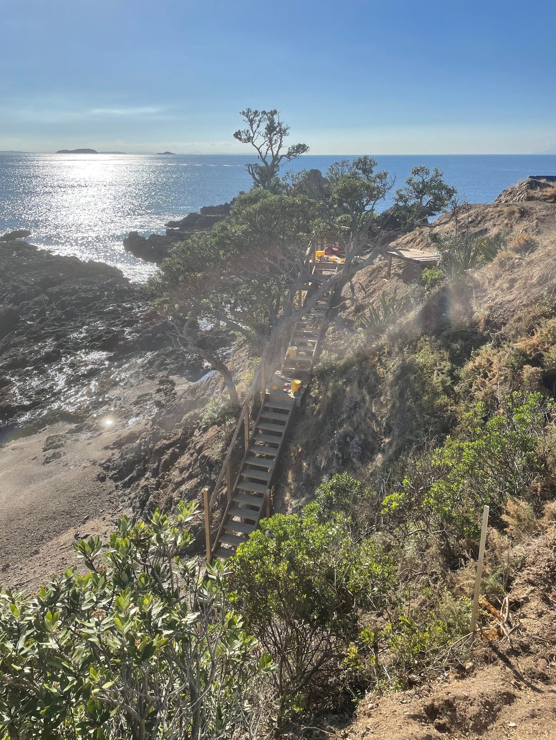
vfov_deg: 67.3
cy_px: 370
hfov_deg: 53.1
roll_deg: +0.7
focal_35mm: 26
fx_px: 557
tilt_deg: -20.7
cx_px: 278
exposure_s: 1/5814
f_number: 1.6
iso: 32
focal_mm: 4.2
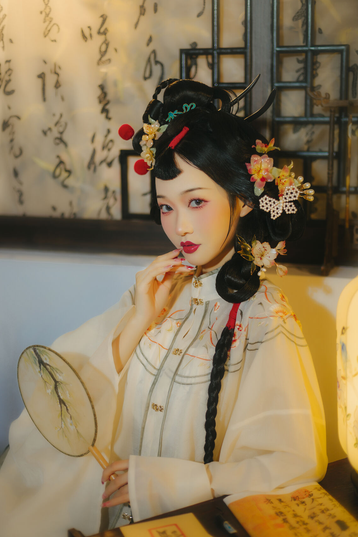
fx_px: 791
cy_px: 268
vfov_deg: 37.5
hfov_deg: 25.5
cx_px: 189
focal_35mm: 53
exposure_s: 1/125
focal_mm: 50
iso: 100
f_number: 1.8
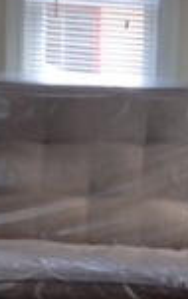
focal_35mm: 148
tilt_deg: -11.6
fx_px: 1208
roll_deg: -0.5
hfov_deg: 8.9
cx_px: 164
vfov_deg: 14.1
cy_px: 208
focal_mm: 4.12
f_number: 2.4
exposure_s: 1/40
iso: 50
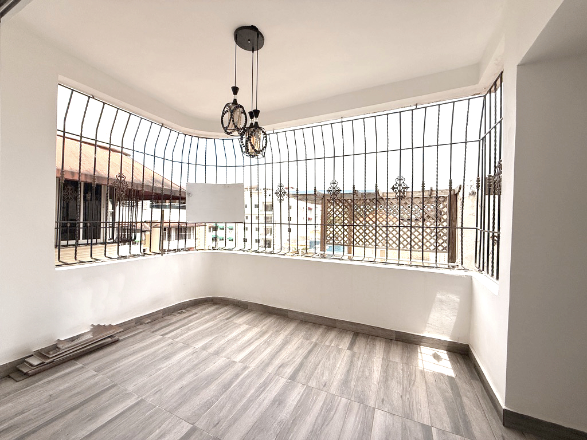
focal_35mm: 14
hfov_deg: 102.1
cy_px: 220
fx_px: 237
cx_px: 294
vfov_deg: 85.7
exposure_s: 1/2611
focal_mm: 2.2
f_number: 2.2
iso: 50
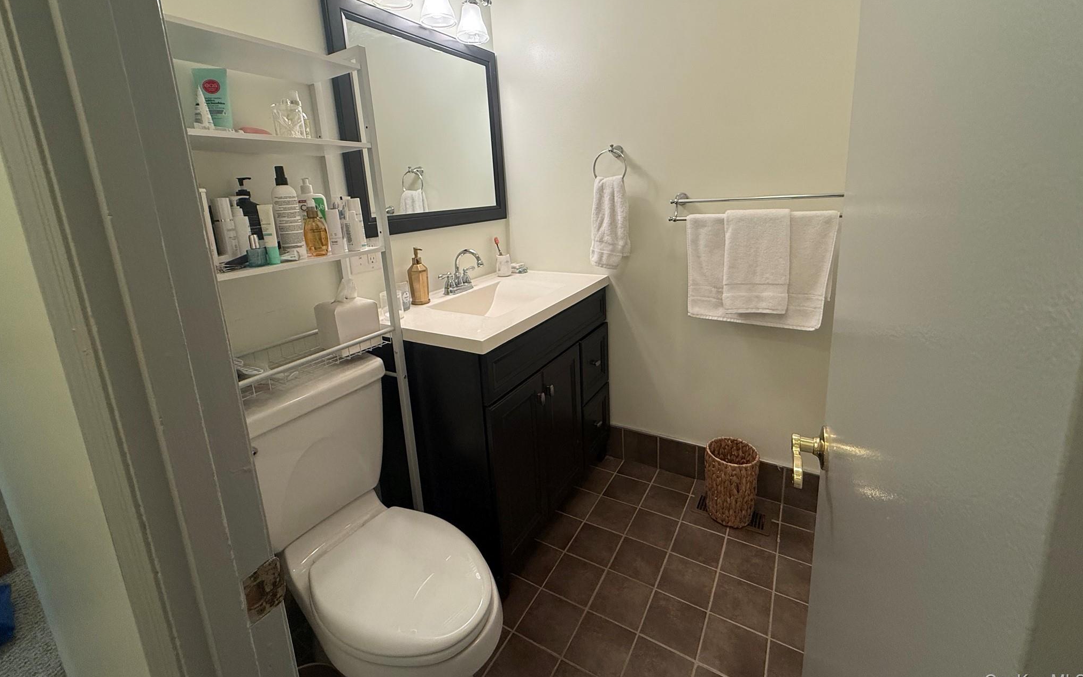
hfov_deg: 101.5
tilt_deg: -11.4
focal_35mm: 15
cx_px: 546
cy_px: 283
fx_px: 443
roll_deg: +2.4
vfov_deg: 74.2
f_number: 2.2
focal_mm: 2.22
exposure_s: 1/120
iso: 200
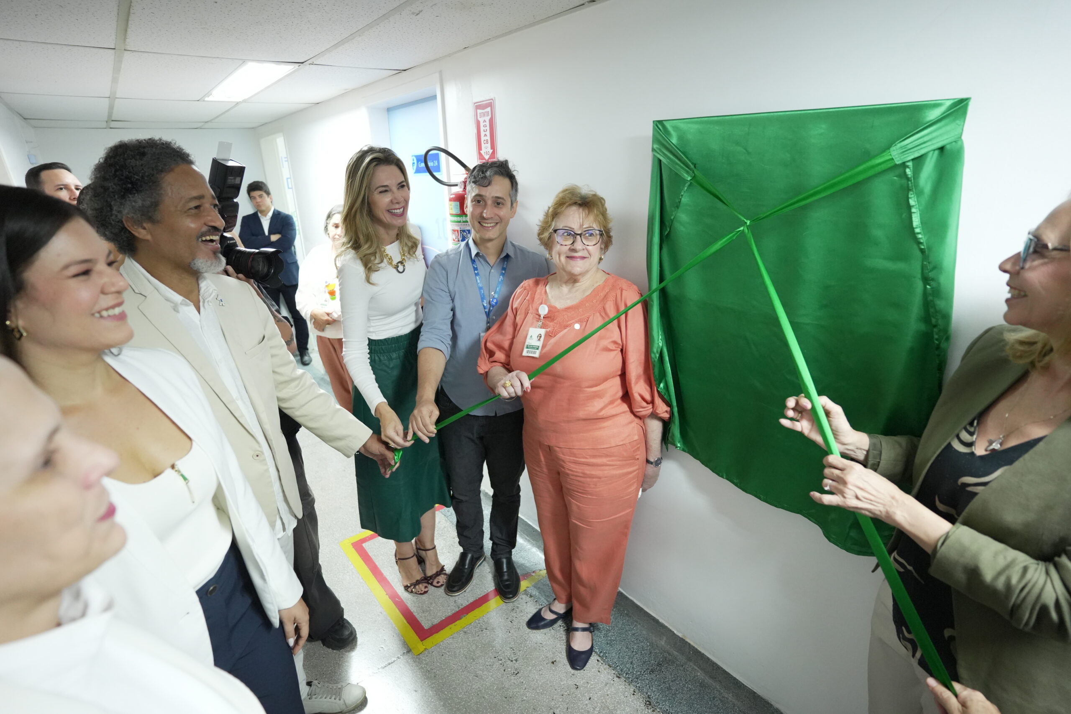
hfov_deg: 93.3
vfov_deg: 70.4
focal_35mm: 17
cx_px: 536
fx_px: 506
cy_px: 357
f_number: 2.8
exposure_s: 1/200
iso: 5000
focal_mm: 17
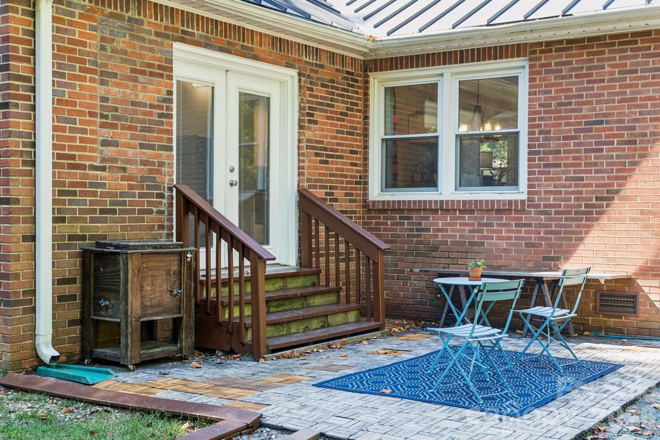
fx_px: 825
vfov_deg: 29.9
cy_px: 220
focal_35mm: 45
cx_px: 330
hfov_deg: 43.6
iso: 400
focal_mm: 45
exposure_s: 1/160
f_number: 4.5
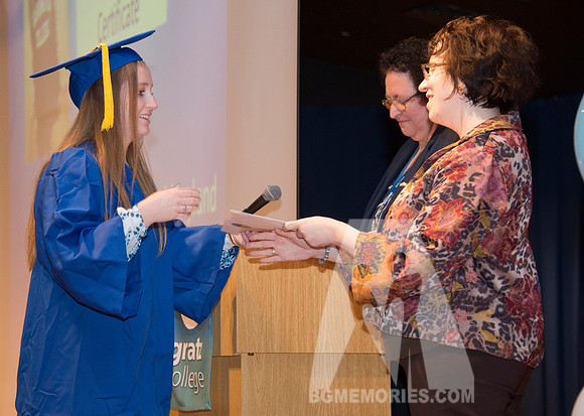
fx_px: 2068
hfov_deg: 16.1
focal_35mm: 125
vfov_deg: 11.5
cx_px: 240
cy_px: 228
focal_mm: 105
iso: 2000
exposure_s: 1/80
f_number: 5.3
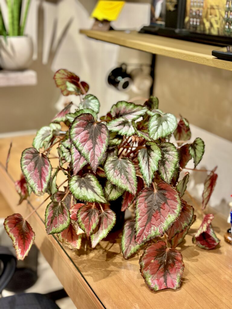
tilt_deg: -20.1
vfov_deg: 39.7
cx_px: 116
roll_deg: -2.6
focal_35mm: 48
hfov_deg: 30.3
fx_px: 429
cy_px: 154
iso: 250
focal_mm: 6.86
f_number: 1.78
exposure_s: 1/40
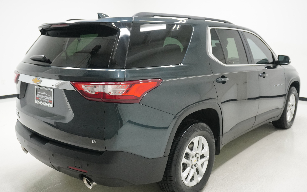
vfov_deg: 39.4
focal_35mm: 32
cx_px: 154
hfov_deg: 59.7
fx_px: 268
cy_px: 100
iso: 1600
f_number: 5.6
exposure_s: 1/200
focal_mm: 21
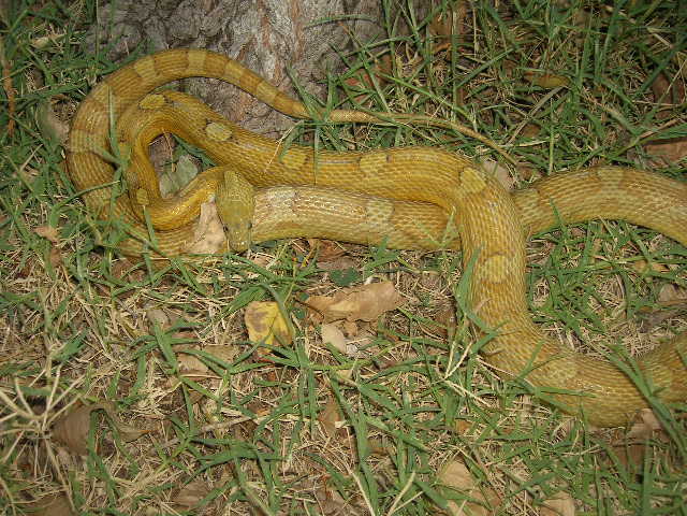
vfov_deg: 34.3
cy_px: 258
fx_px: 834
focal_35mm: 42
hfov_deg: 44.8
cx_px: 344
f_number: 3.1
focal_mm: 7
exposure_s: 1/60.1
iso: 50
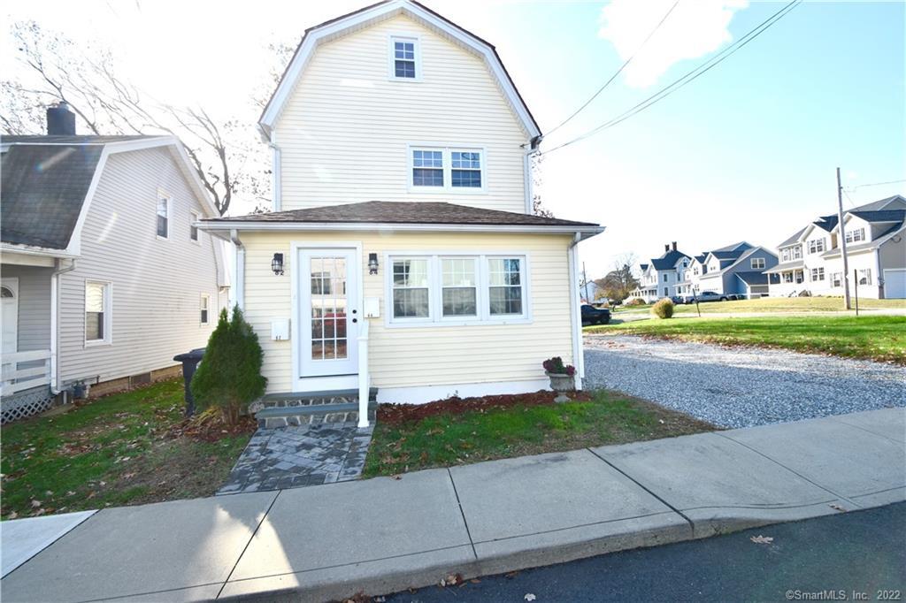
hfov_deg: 100.4
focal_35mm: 15
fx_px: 377
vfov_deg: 77.3
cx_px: 453
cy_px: 302
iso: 200
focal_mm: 10
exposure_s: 1/250
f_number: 7.1
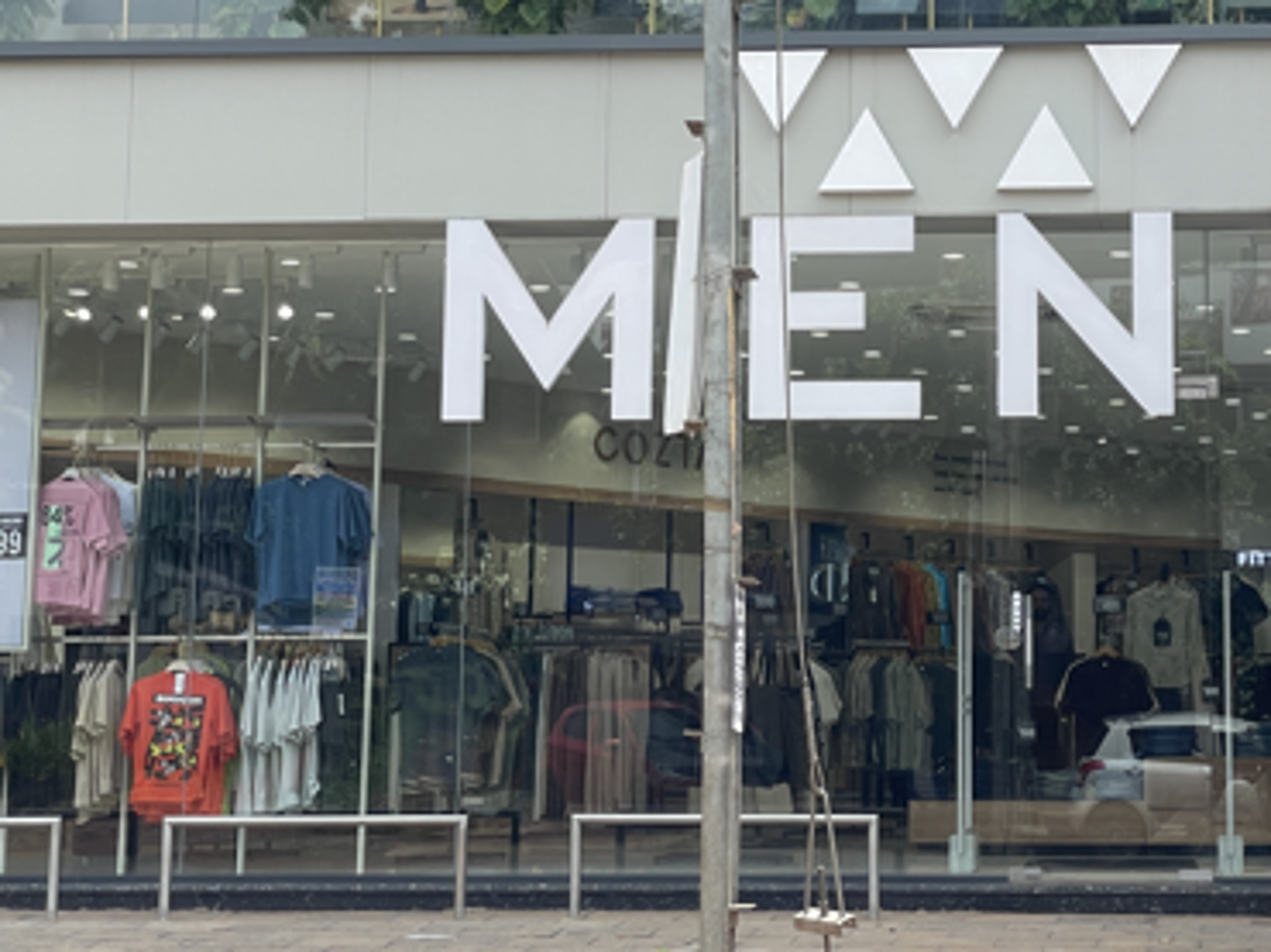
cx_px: 979
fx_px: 3302
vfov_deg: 16.3
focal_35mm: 90
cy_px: 241
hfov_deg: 21.6
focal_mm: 6
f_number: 2
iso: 25
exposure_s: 1/648
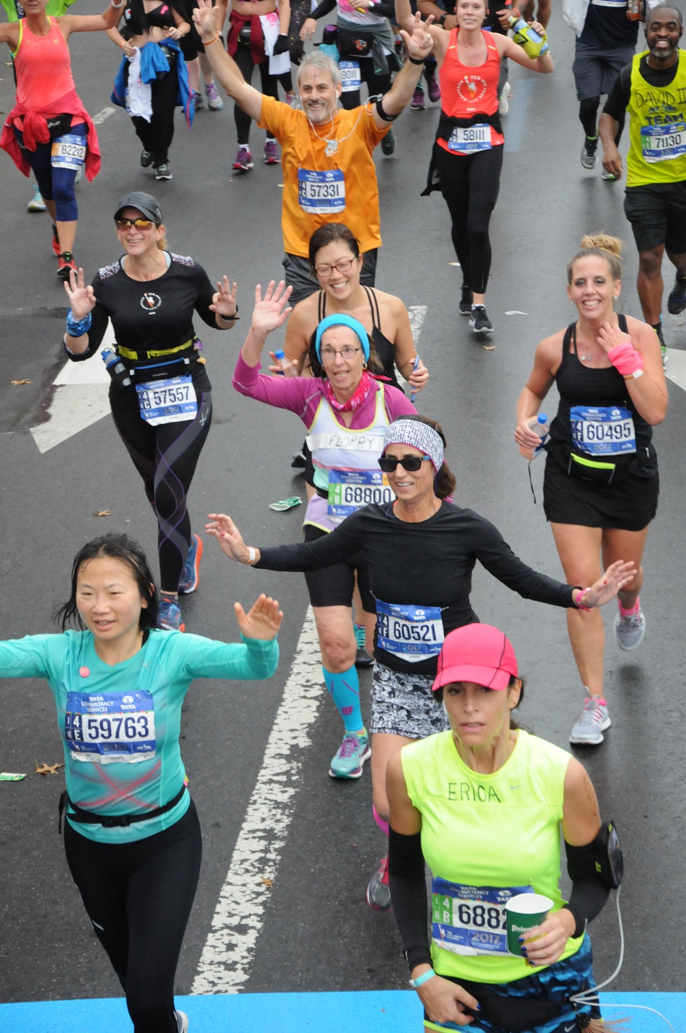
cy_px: 516
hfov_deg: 13.8
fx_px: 2836
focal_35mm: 99
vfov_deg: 20.6
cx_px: 343
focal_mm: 66
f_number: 7.1
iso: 1250
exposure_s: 1/400
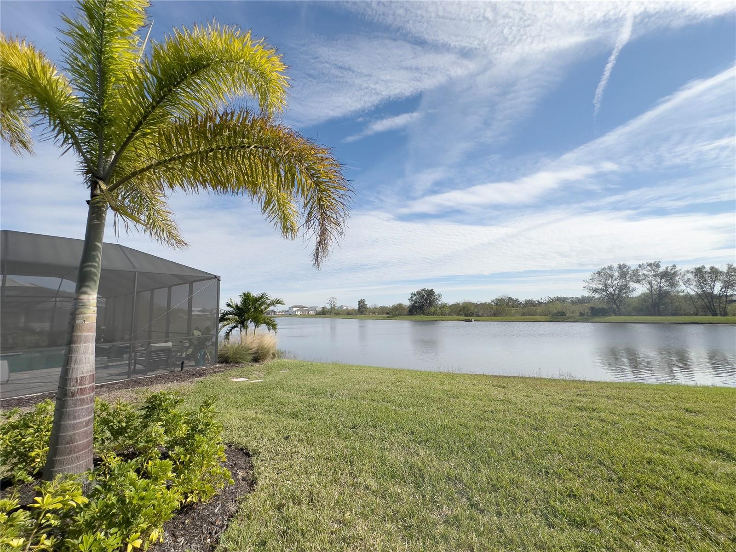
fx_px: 298
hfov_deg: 102.1
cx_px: 368
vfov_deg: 85.7
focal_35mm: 14
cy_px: 276
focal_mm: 2.22
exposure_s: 1/4700
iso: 50
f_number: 2.2
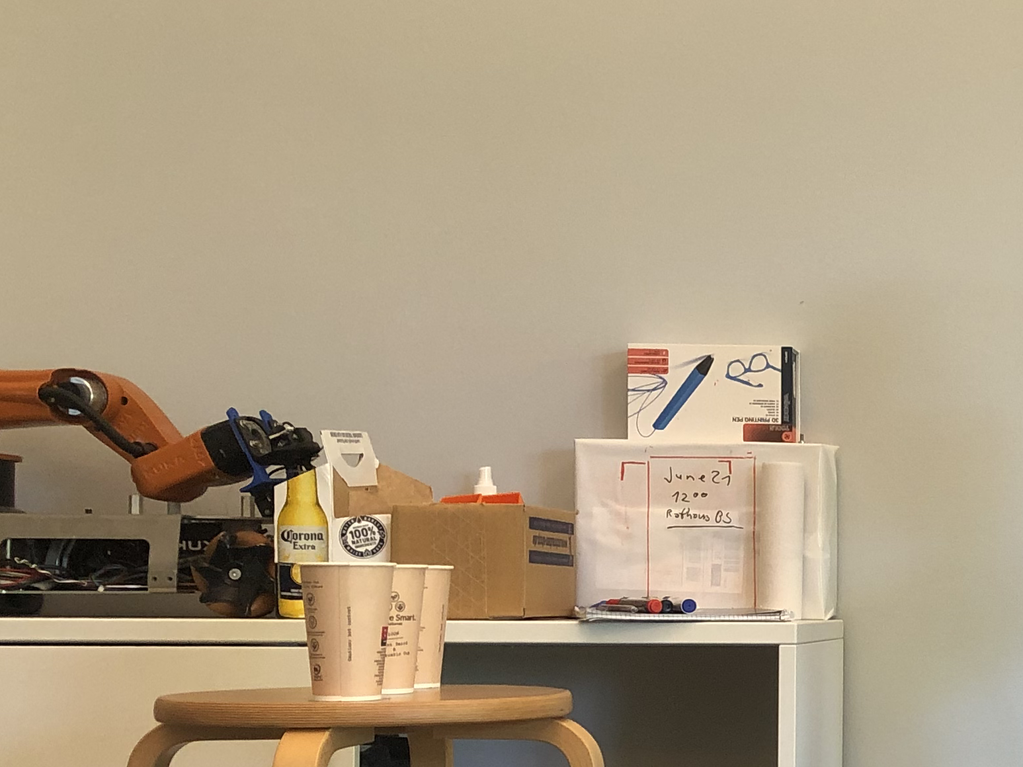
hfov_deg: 23.7
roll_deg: +0.7
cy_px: 614
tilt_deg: -0.2
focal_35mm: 73
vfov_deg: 19.9
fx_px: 2157
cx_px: 1309
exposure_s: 1/33
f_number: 1.8
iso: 40
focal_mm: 3.99
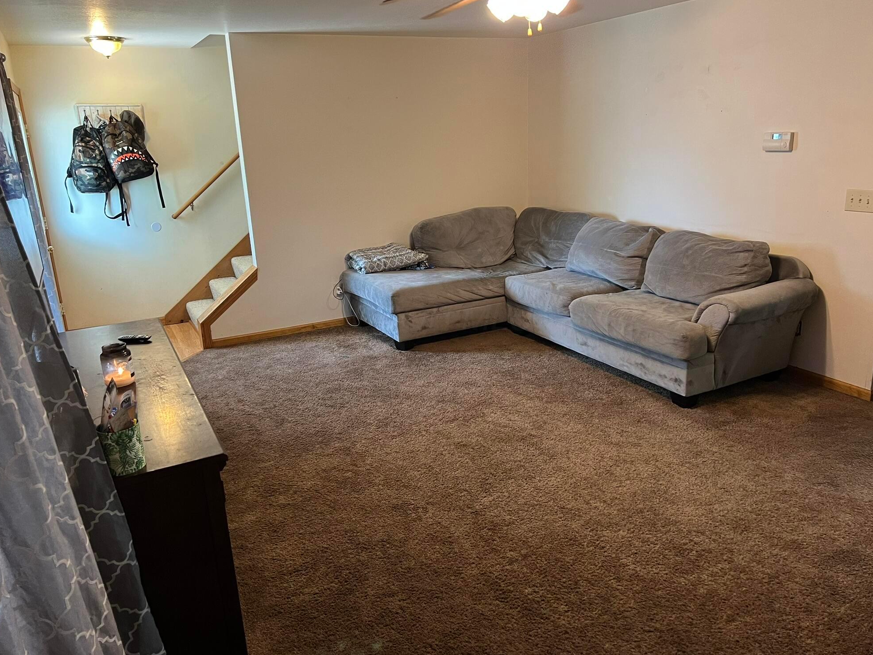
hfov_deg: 65.3
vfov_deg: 51.3
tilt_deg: -16.8
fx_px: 681
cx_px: 443
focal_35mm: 27
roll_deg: +2.8
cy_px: 318
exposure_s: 1/60
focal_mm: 5.7
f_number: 1.5
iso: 320
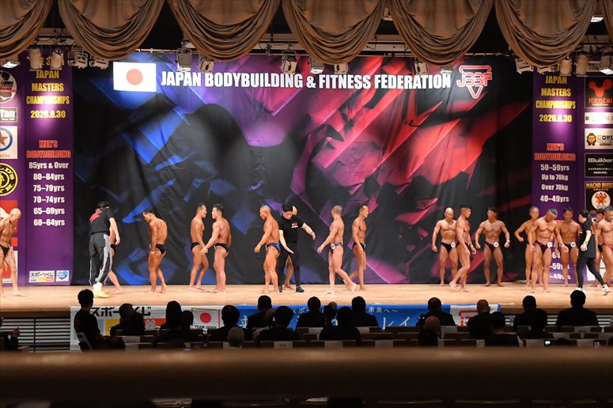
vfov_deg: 18.9
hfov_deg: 28.1
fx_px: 1225
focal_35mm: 72
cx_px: 306
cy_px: 204
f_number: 5.6
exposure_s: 1/400
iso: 8000
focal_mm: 48
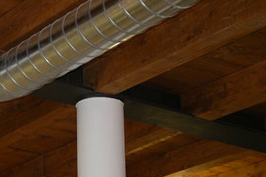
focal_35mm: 114
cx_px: 48
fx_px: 843
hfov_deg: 17.8
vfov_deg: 12.0
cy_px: 110
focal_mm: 12.8
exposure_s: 1/50
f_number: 3.3
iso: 200
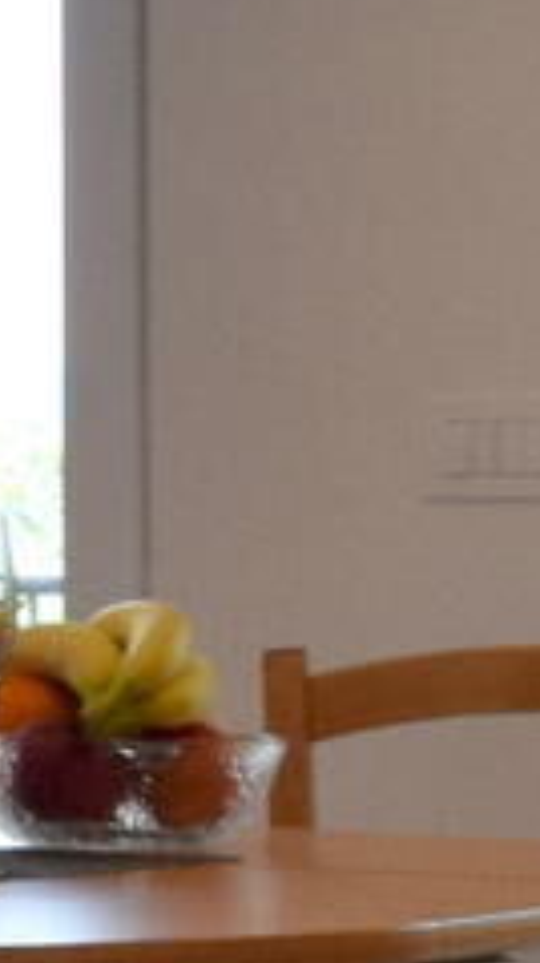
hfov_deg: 7.2
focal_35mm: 158
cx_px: -729
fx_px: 4032
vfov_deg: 13.6
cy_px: 355
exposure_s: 1/200
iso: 400
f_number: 7.1
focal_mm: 10
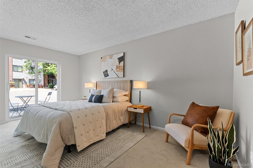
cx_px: 126
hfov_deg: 100.4
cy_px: 84
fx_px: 105
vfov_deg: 77.3
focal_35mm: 15
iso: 2000
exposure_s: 1/25
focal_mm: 10
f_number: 8
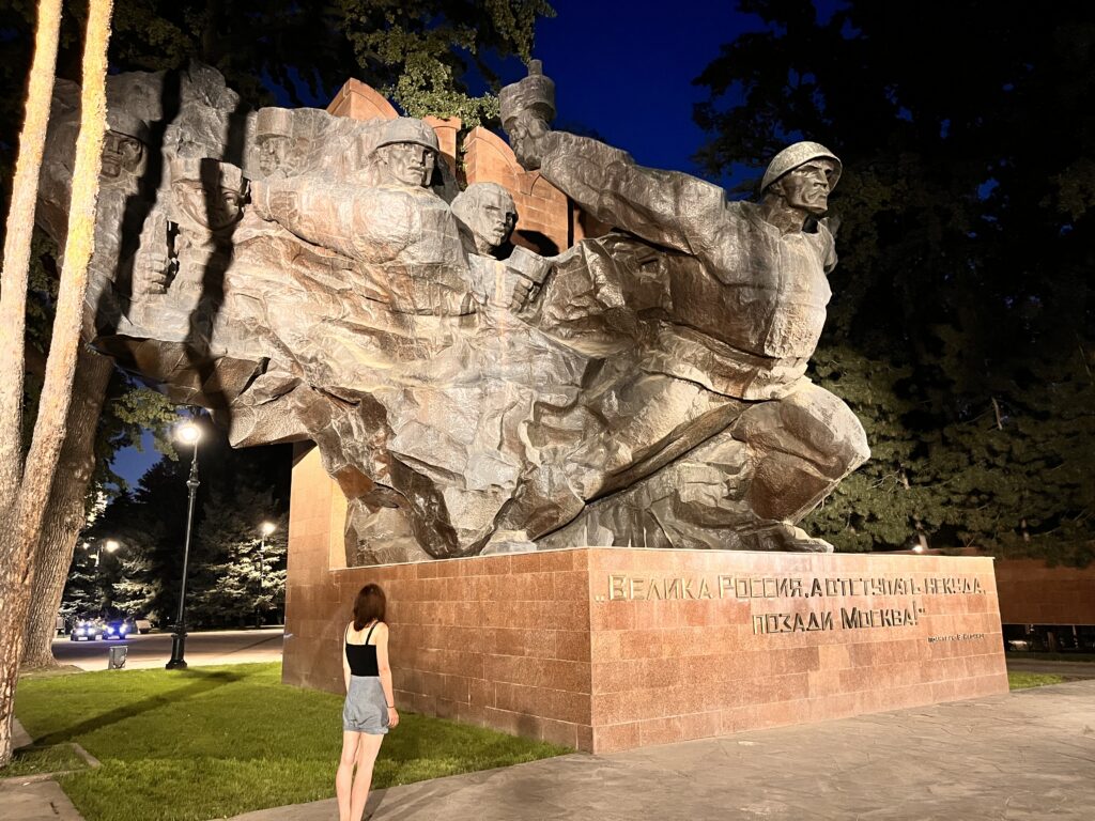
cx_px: 548
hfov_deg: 67.3
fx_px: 822
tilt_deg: +12.3
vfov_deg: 53.1
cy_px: 410
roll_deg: +1.6
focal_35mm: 26
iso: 500
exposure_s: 1/25
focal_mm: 5.1
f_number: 1.6
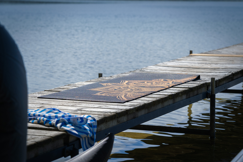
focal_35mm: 112
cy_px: 81
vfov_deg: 12.2
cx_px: 128
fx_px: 757
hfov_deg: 18.2
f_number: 5.6
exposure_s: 1/2500
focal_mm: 102.9
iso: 250
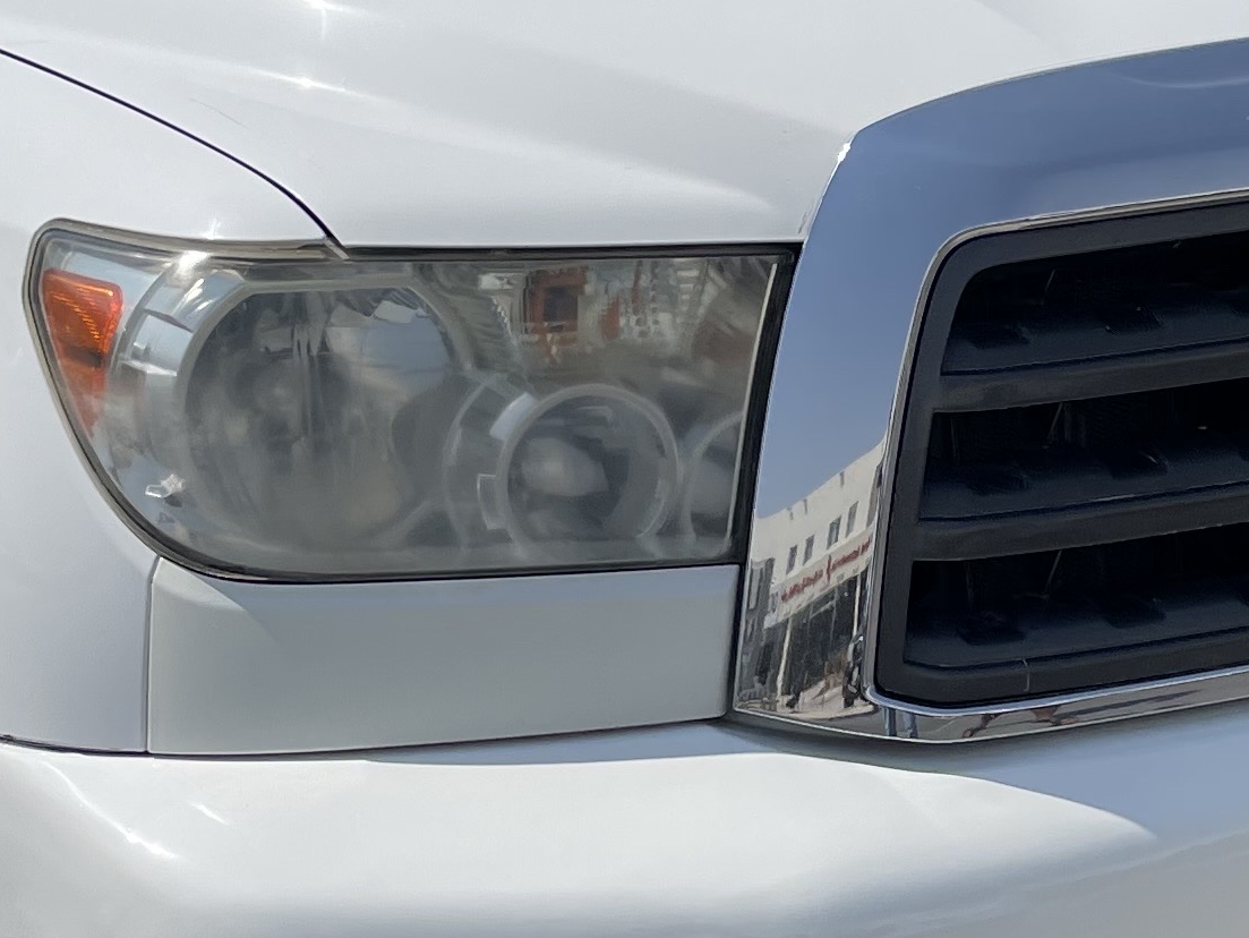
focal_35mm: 95
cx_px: 876
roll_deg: +3.2
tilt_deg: -7.9
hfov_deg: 20.5
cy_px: 420
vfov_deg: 15.6
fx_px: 3429
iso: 32
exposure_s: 1/7299
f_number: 1.6
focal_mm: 4.2
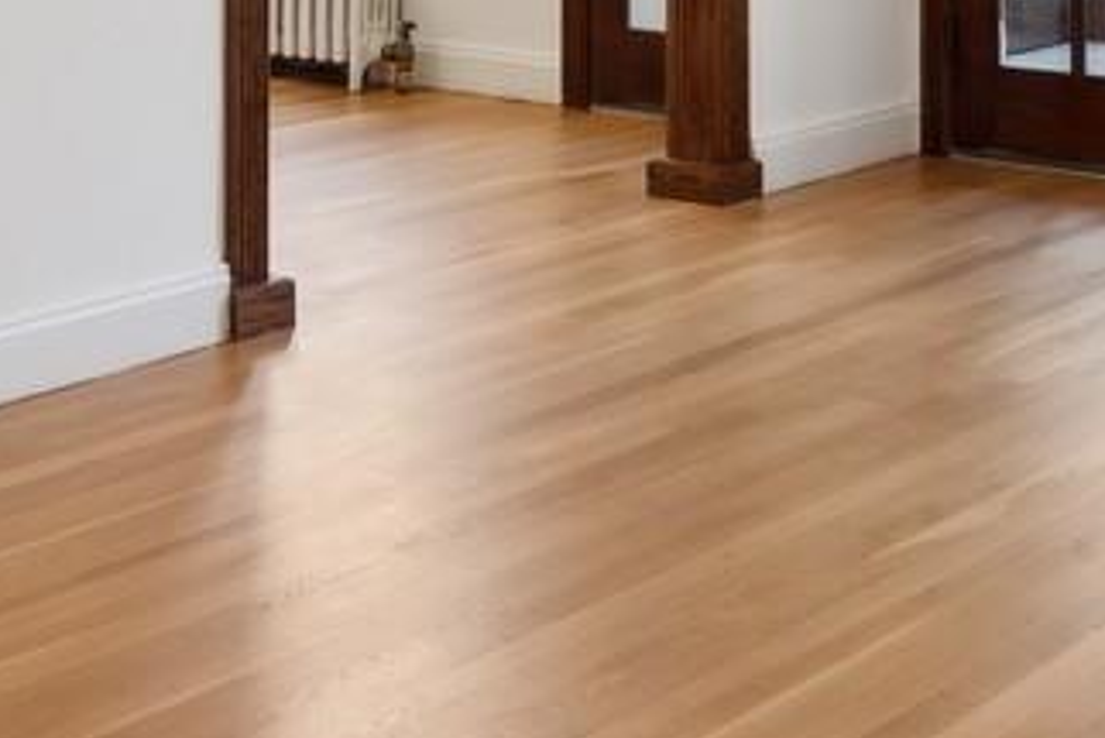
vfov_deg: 15.6
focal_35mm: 82
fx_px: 2518
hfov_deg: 24.5
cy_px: -316
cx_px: 285
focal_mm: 16
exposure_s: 1/5
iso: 100
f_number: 16
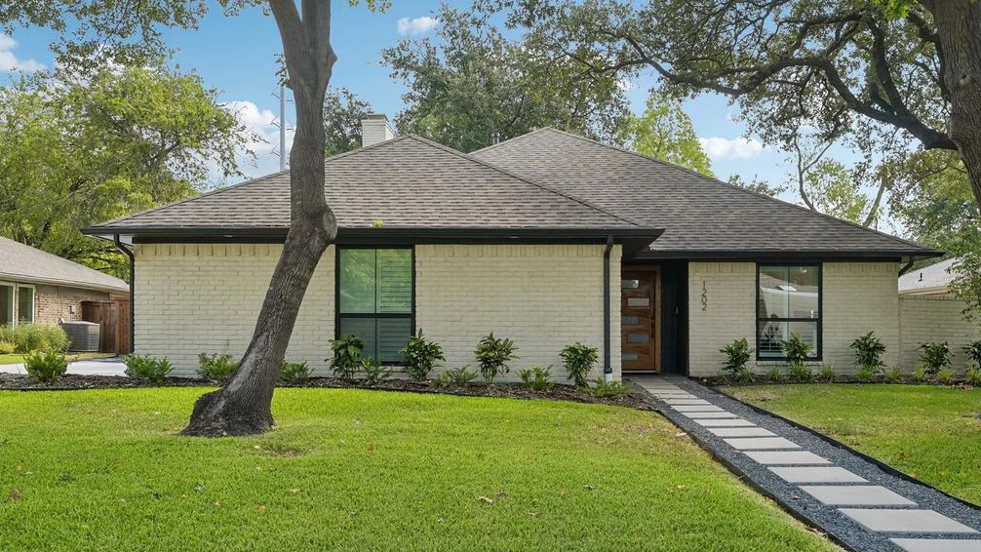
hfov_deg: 61.0
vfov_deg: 36.7
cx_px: 498
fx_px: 832
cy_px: 283
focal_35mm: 32
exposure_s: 1/400
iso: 400
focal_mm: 30
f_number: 8
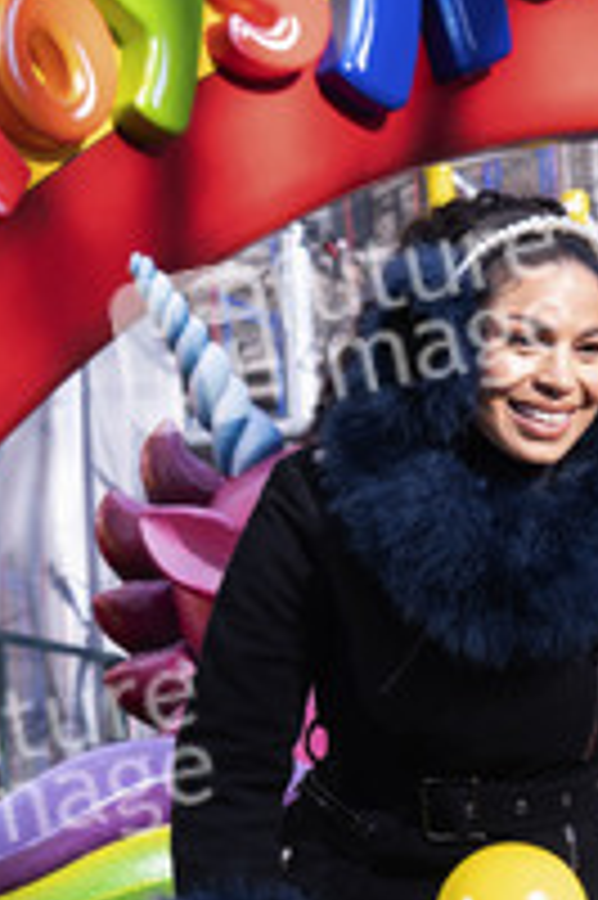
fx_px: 3494
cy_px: 554
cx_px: 472
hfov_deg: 9.8
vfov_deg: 14.7
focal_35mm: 140
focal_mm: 70
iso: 1000
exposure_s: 1/800
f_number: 7.1
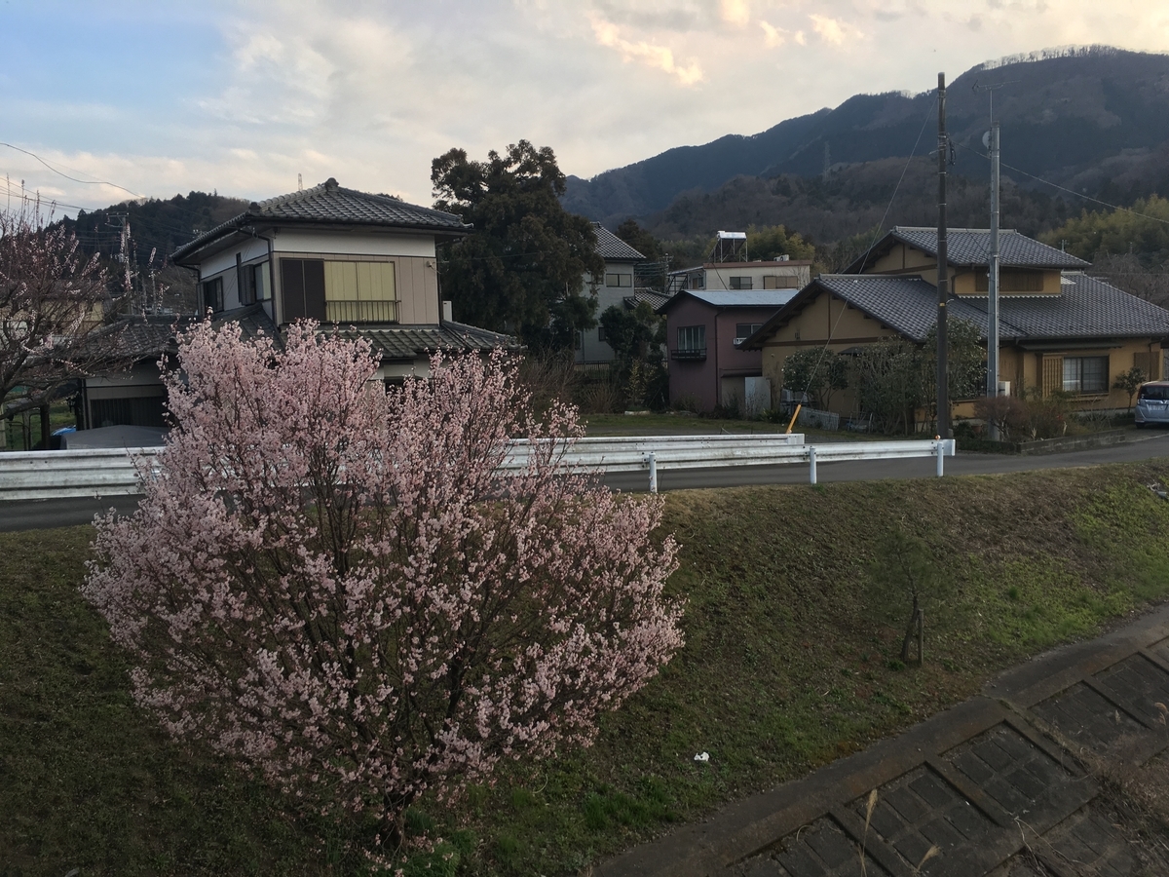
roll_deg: +3.3
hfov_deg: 61.7
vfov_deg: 48.2
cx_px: 584
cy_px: 438
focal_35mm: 29
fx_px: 979
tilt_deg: -3.8
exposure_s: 1/298
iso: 25
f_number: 2.2
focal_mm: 4.15
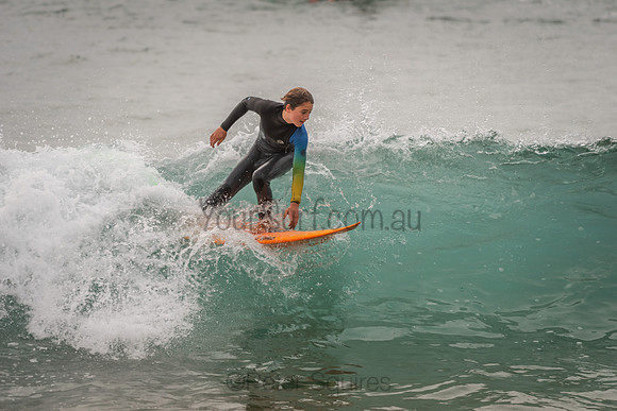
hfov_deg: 5.2
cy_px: 206
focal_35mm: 400
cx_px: 308
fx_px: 6857
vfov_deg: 3.4
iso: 280
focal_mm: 400
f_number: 5.6
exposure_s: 1/640
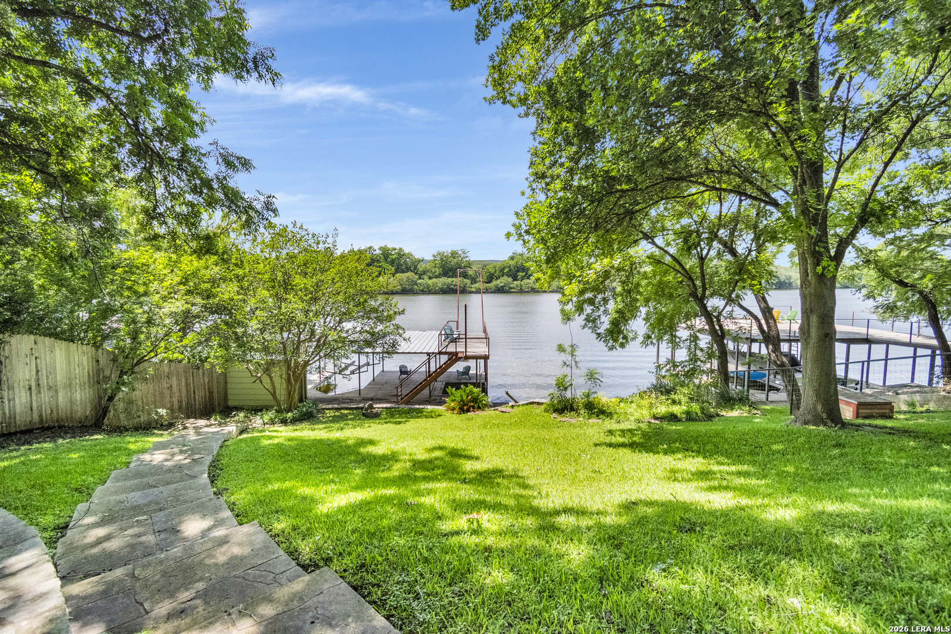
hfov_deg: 100.4
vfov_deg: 77.3
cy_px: 317
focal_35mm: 15
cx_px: 476
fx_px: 396
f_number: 4.5
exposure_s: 1/8000
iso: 1800
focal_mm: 10
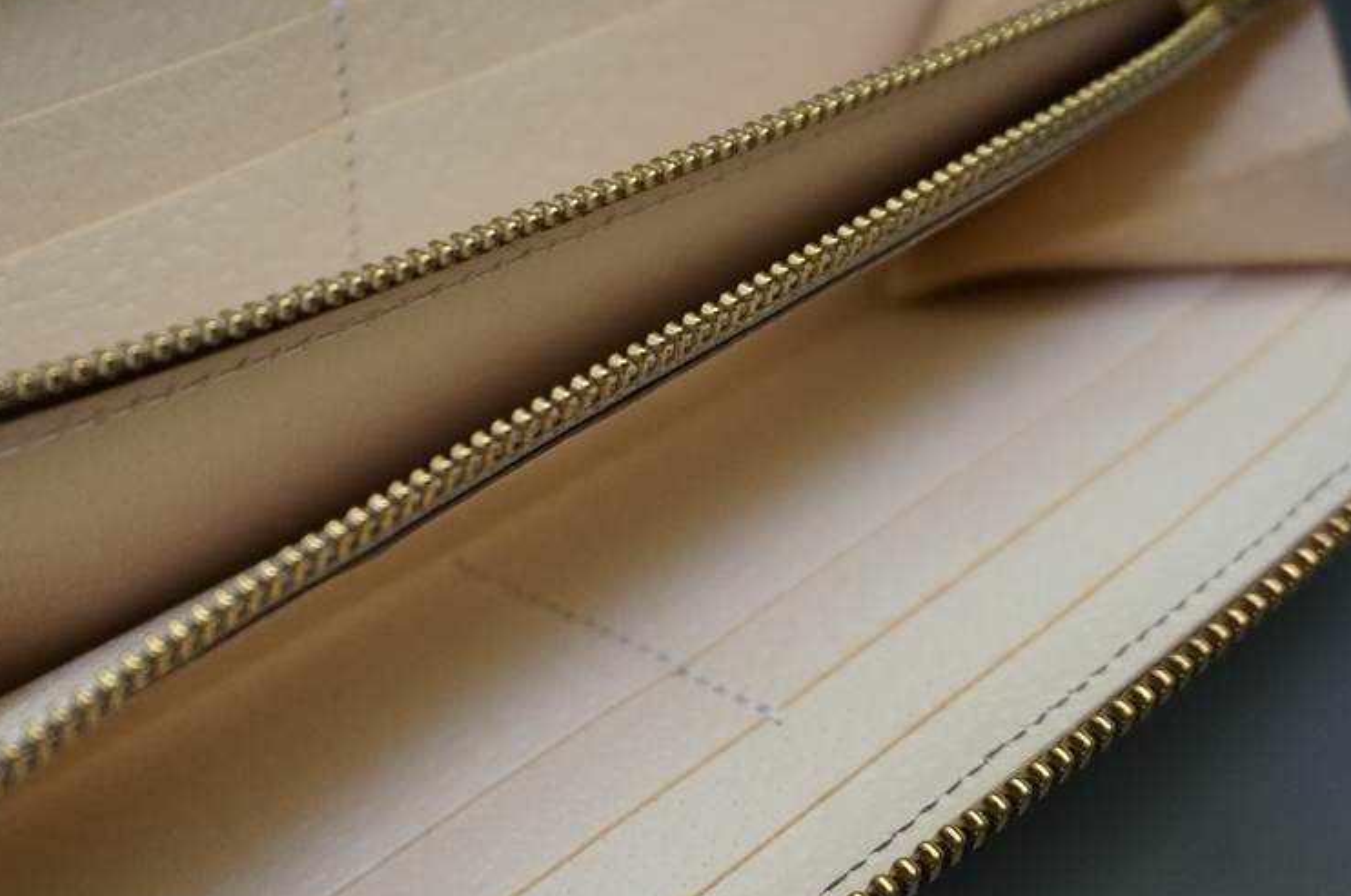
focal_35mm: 56
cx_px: 497
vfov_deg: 24.2
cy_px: 443
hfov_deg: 35.6
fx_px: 2091
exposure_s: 1/160
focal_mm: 23
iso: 800
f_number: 4
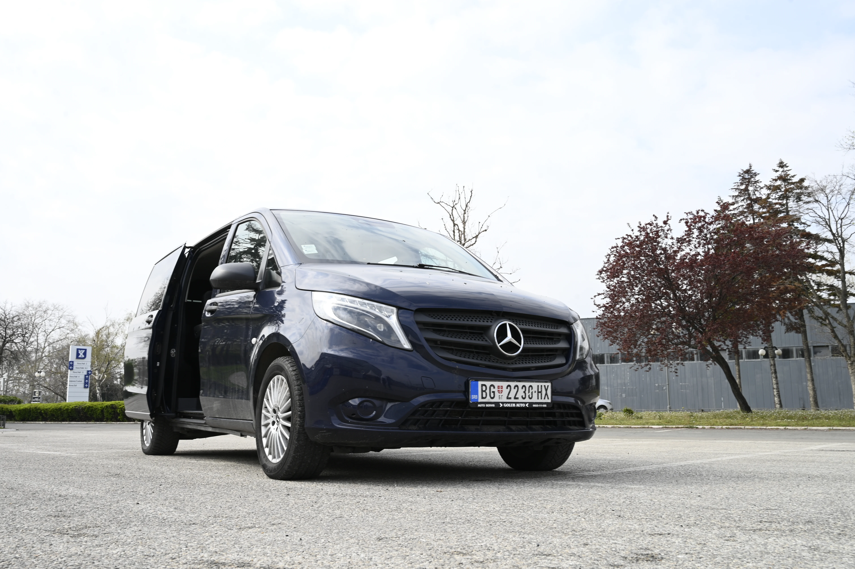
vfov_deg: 39.9
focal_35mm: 33
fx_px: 783
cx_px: 428
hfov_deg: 57.3
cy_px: 284
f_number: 11
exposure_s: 1/60
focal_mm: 33
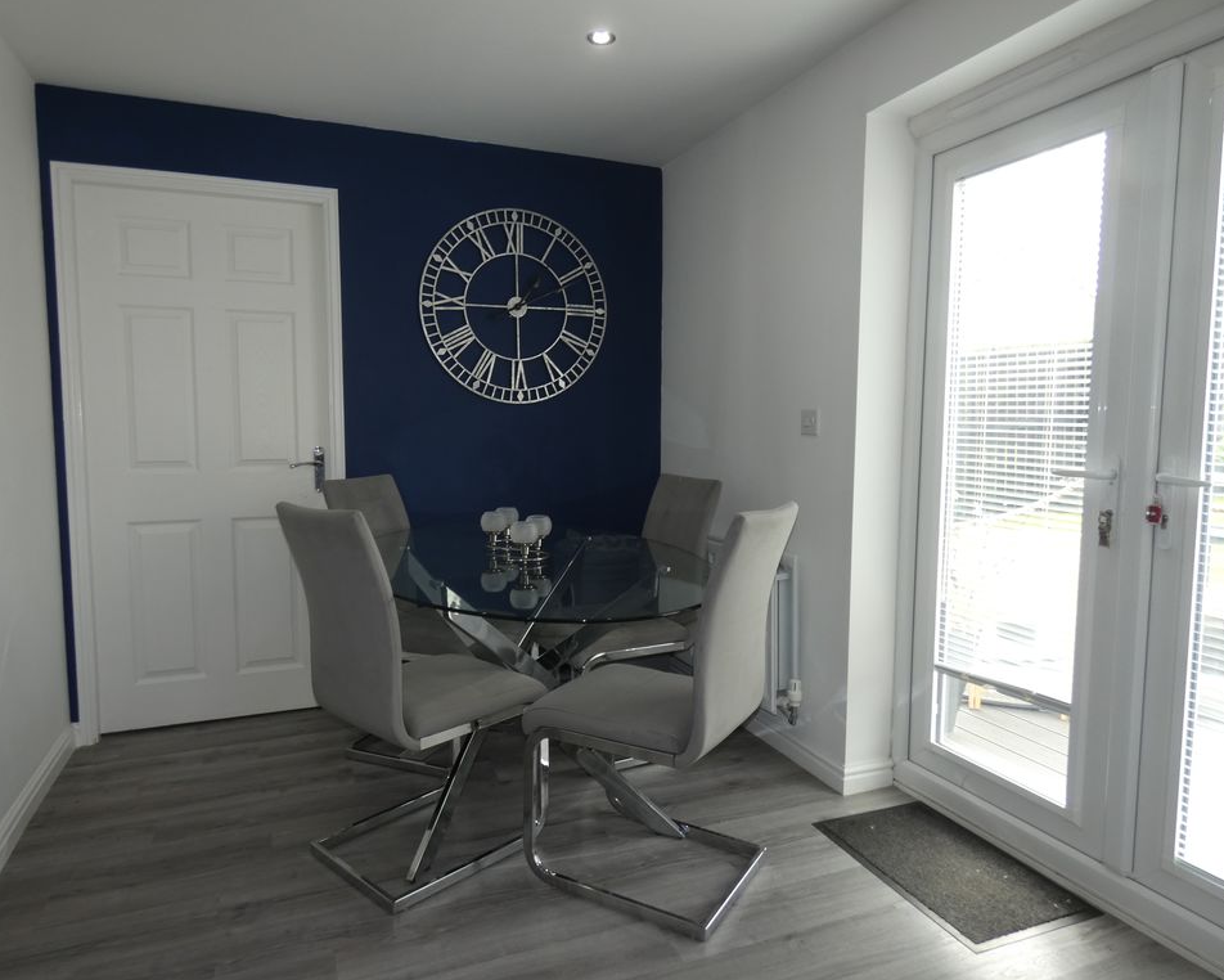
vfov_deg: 65.5
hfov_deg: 77.6
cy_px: 487
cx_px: 606
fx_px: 761
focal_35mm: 21
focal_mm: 3.6
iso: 80
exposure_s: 1/80
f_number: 2.8
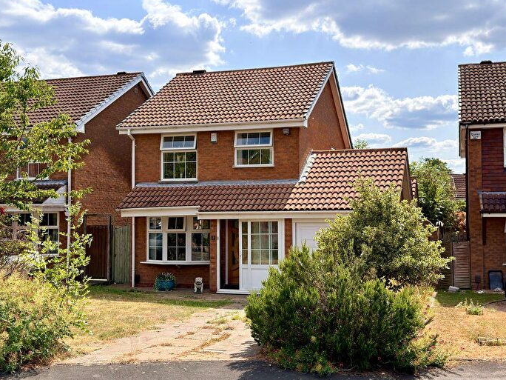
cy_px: 189
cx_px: 252
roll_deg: +2.5
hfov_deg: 42.9
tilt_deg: +2.7
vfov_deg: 32.9
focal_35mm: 44
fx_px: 643
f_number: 1.78
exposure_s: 1/5988
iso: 64
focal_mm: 6.76
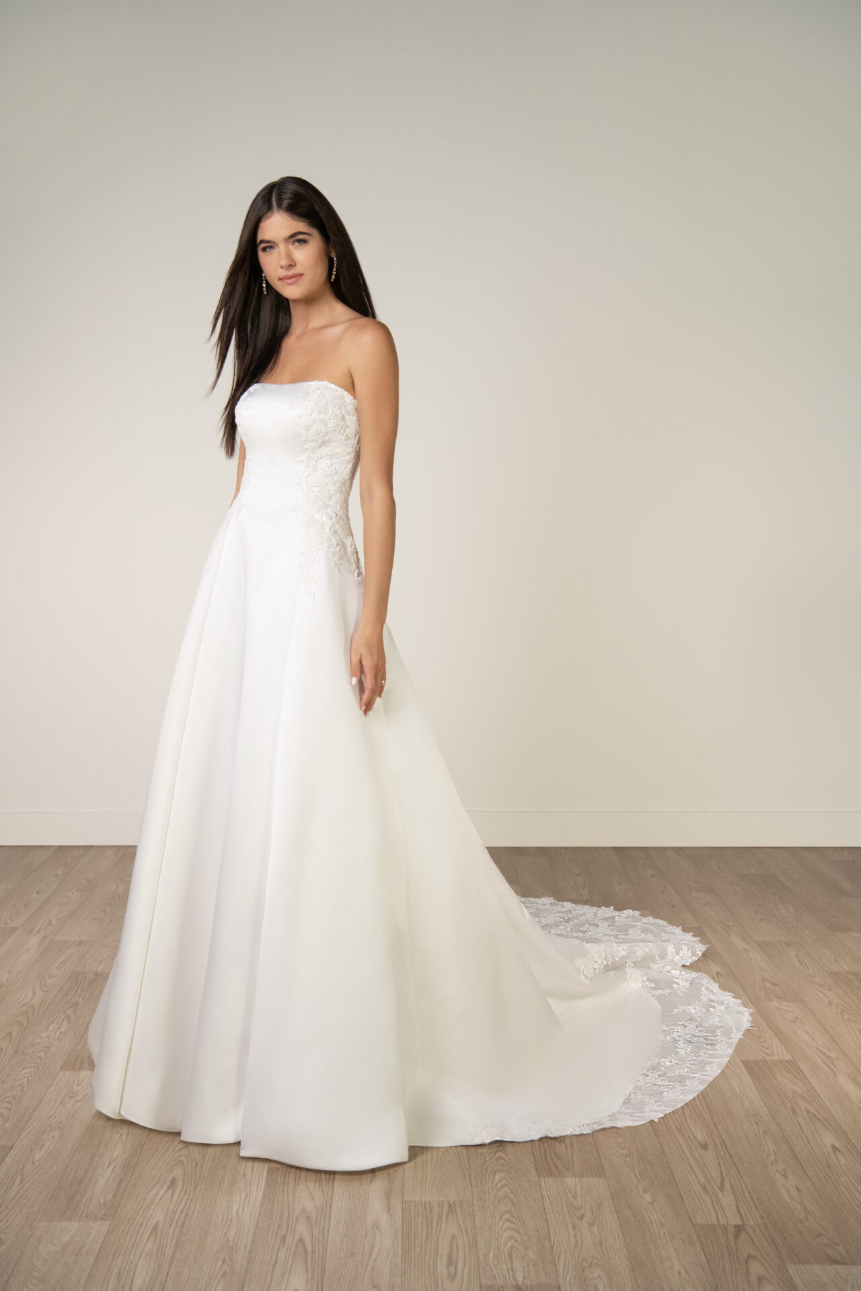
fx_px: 1435
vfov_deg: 48.5
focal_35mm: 40
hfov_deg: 33.4
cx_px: 430
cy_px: 646
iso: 1600
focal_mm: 40
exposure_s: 1/200
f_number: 6.3
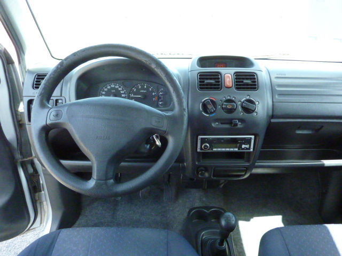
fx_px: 247
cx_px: 171
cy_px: 128
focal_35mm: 25
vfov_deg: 54.9
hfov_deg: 69.4
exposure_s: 1/250
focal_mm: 4.1
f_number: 4
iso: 800
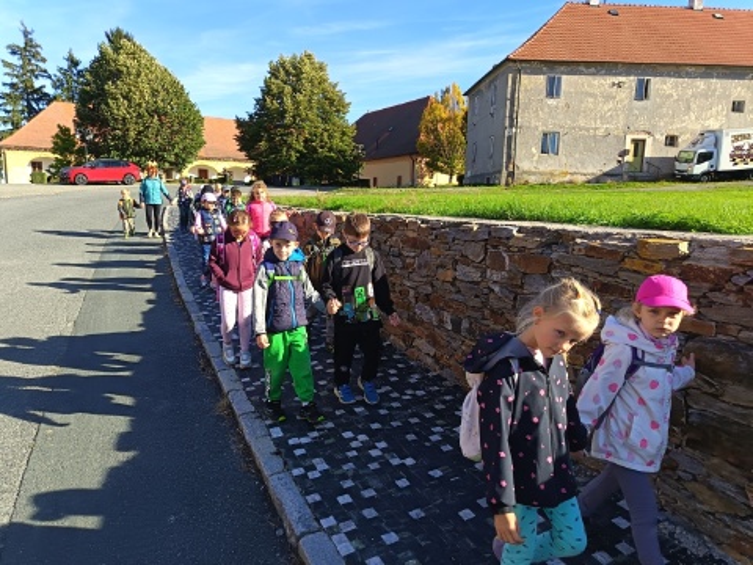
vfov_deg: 56.8
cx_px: 376
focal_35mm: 24
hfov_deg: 71.6
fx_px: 522
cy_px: 282
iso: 100
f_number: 1.75
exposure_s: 1/256
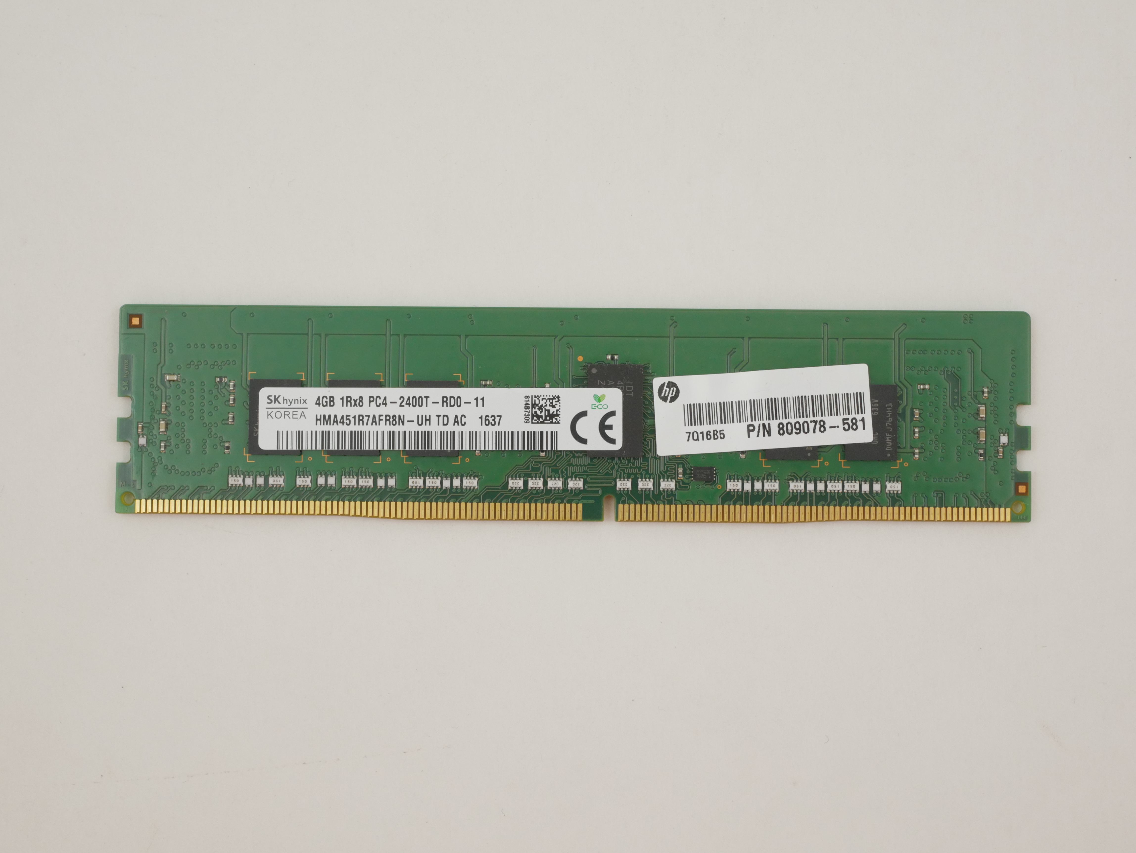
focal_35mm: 60
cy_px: 426
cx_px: 568
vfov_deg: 24.4
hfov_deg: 32.2
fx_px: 1970
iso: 800
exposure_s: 1/160
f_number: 7.1
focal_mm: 30
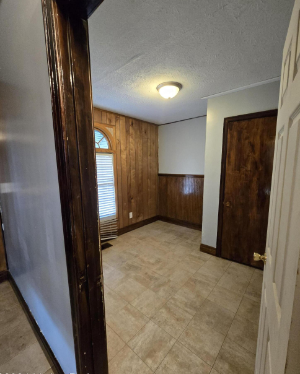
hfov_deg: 88.0
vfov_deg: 100.7
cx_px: 149
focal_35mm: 14
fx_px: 155
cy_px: 190
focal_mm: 2.2
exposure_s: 1/60
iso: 1000
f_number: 2.2
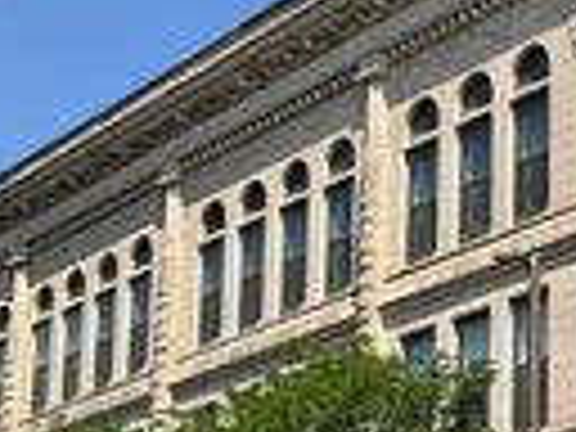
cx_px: 891
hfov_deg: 15.8
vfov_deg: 12.8
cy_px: 511
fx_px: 1880
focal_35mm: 113
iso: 16
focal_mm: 3
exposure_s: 1/1984
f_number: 1.8
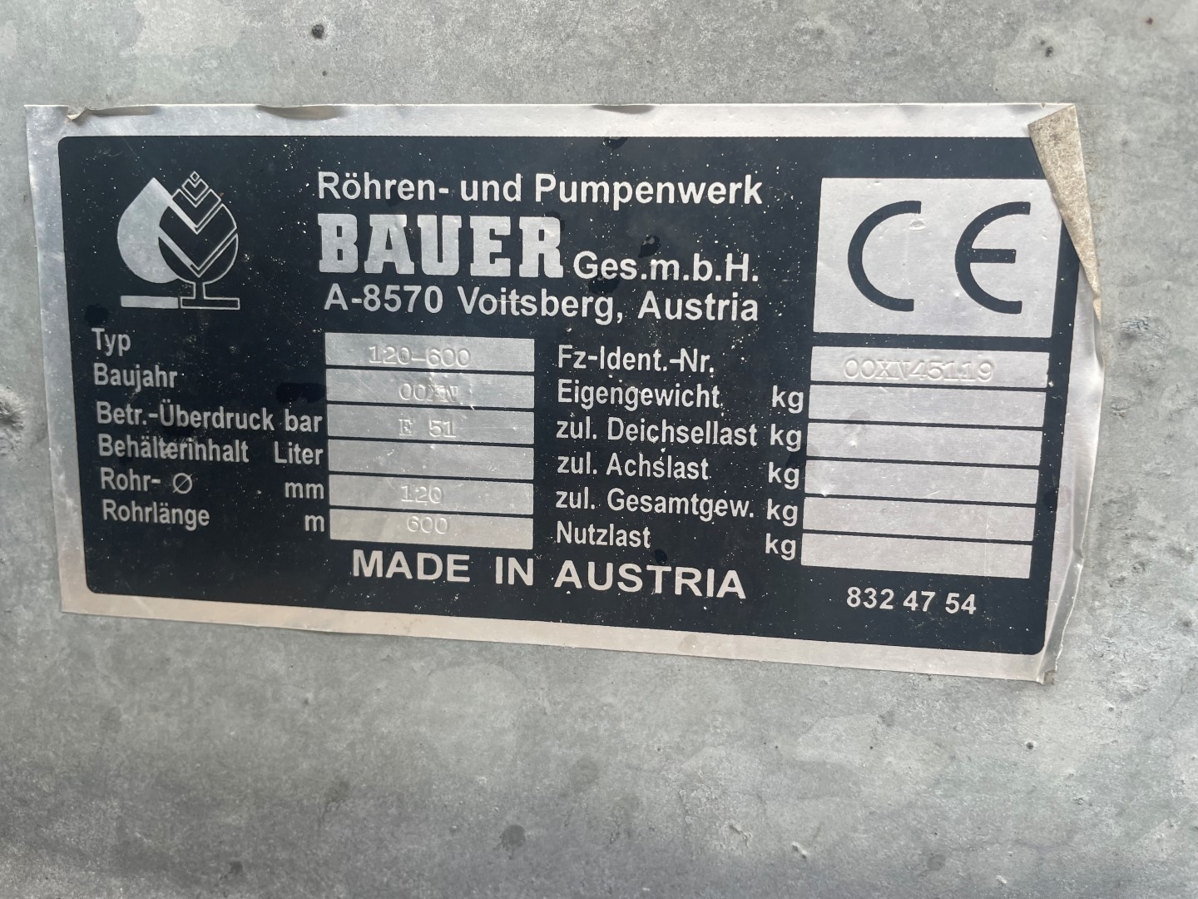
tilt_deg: -10.8
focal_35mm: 26
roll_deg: -2.2
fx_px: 900
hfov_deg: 67.3
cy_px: 450
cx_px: 599
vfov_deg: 53.1
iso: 32
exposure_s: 1/251
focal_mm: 4.2
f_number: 1.6
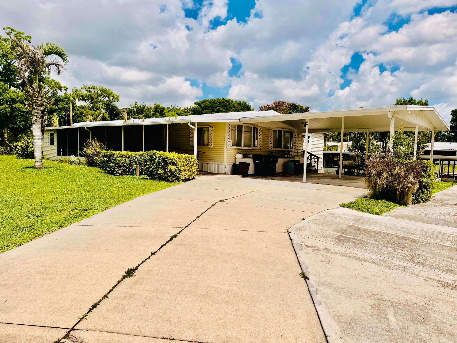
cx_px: 228
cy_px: 172
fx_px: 317
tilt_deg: -4.3
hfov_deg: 71.6
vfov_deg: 56.8
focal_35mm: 24
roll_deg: -1.8
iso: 80
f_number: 1.78
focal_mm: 6.76
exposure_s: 1/14286
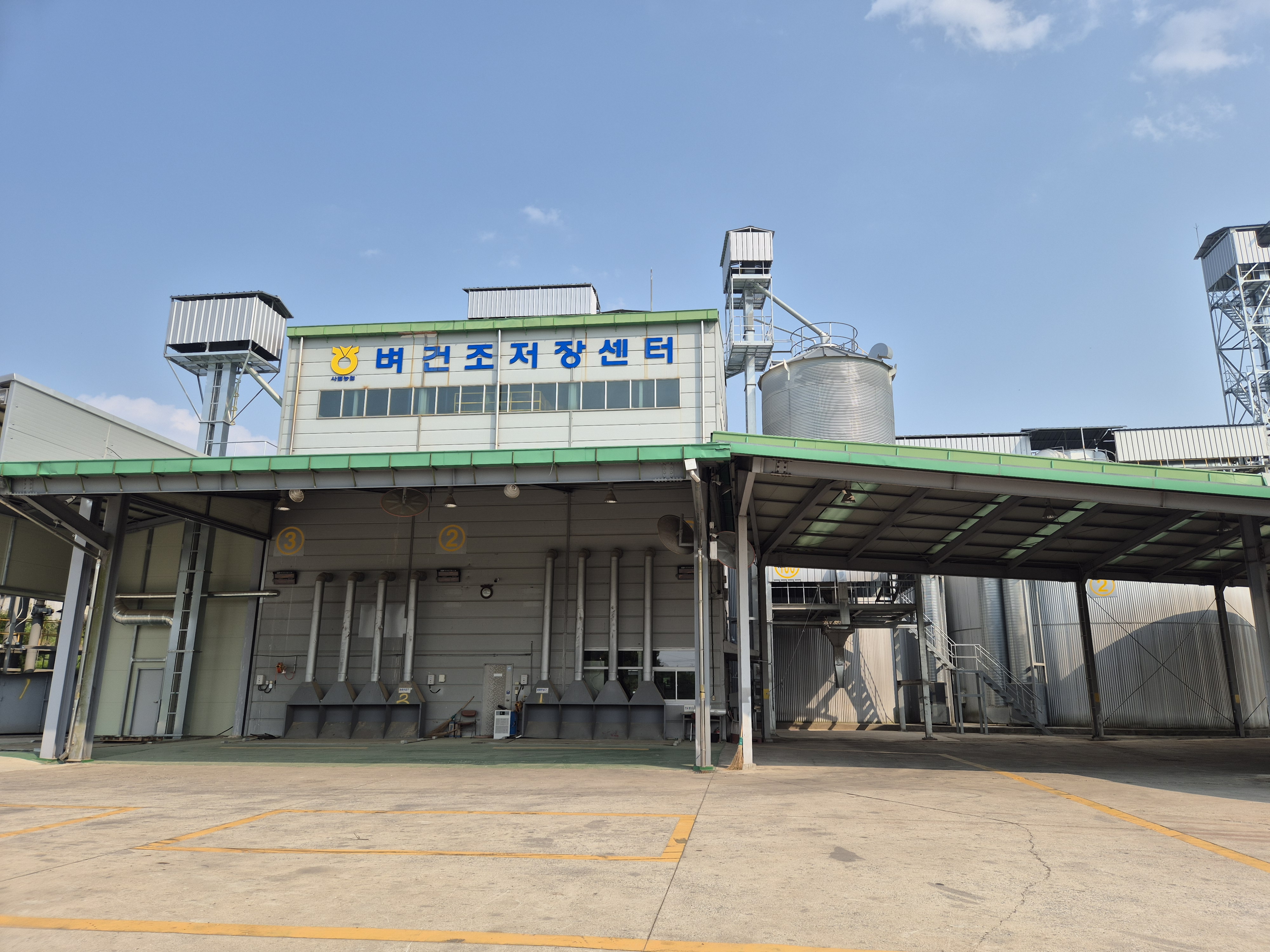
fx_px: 844
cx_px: 635
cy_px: 476
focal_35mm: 23
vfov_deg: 58.9
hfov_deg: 73.9
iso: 25
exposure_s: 1/1948
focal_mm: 5.4
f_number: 1.8
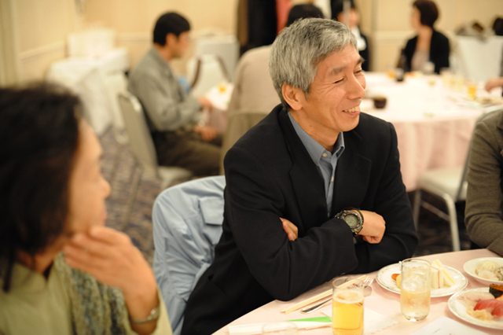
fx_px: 698
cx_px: 252
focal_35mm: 50
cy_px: 168
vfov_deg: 27.0
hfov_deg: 39.6
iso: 2200
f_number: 2.8
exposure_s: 1/100
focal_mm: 50
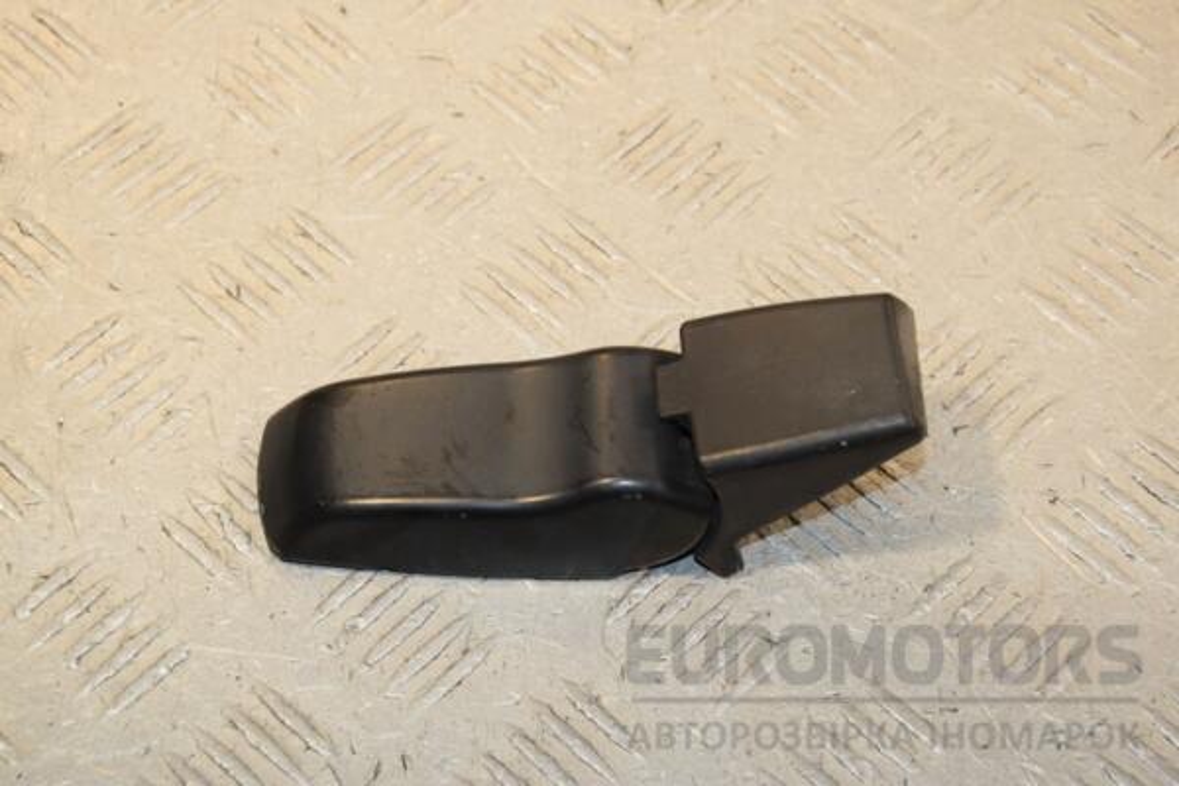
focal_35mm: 93
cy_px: 393
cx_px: 590
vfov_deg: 14.7
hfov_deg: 21.9
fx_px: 3046
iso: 800
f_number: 8
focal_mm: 62
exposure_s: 1/200
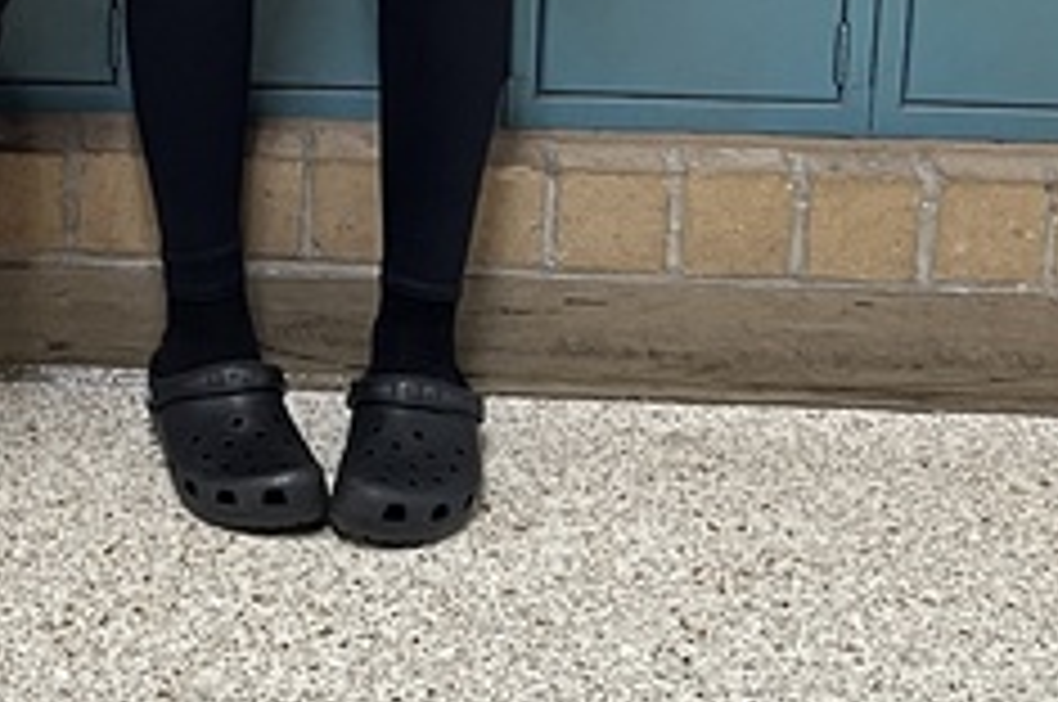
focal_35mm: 118
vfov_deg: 11.3
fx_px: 3463
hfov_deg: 17.1
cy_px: -225
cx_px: 63
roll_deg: +0.5
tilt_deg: -17.3
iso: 160
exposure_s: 1/60
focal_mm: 5.7
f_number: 1.5
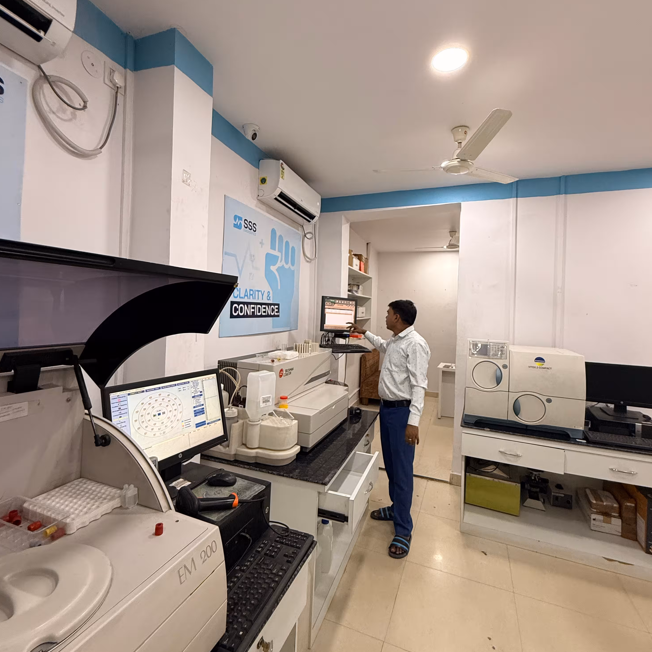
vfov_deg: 83.9
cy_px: 310
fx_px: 362
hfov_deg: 84.0
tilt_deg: +1.1
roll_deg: -2.6
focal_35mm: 17
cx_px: 324
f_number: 2.2
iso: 250
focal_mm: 2.22
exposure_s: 1/100
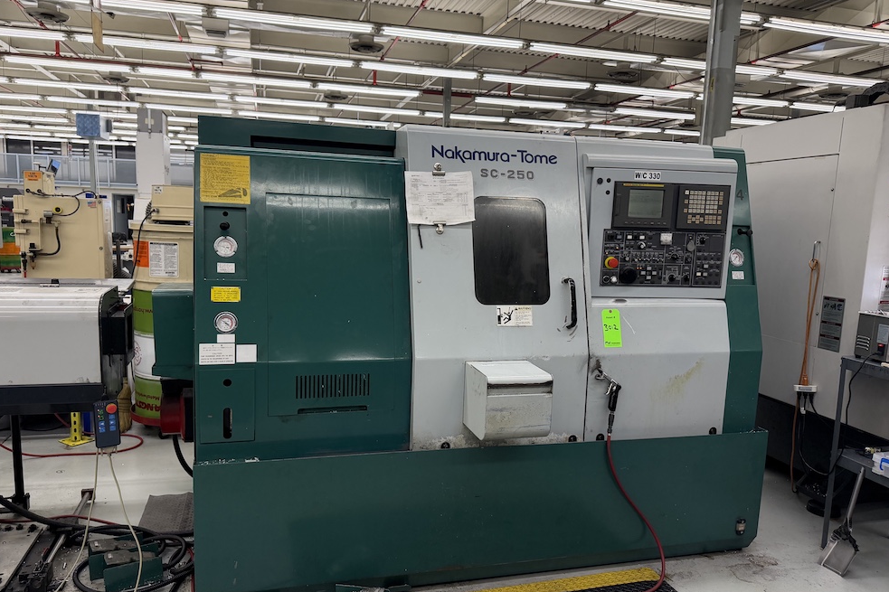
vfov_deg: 49.5
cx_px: 437
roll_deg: -1.4
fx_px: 642
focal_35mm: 26
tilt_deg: -9.1
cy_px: 316
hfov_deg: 69.4
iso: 200
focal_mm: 6.76
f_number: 1.78
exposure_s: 1/185
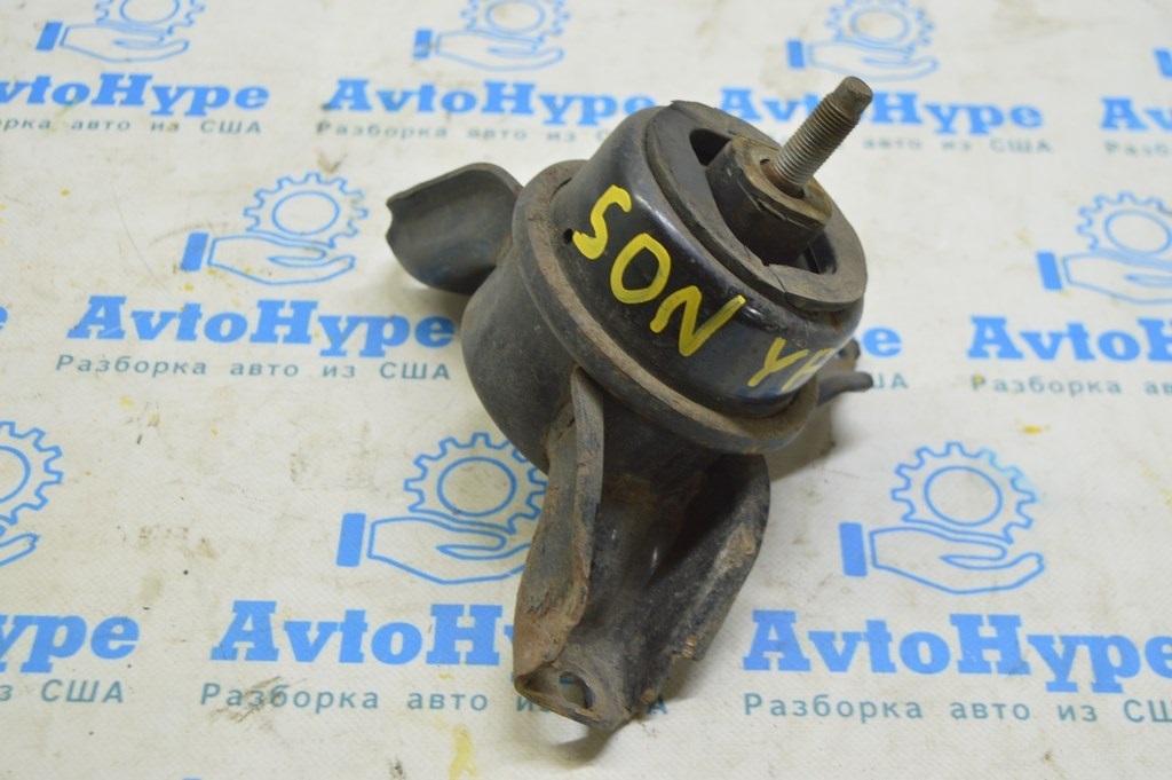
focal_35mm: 51
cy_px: 390
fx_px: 1659
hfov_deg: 38.9
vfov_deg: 26.4
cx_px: 586
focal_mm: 34
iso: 400
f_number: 5.6
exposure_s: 1/20
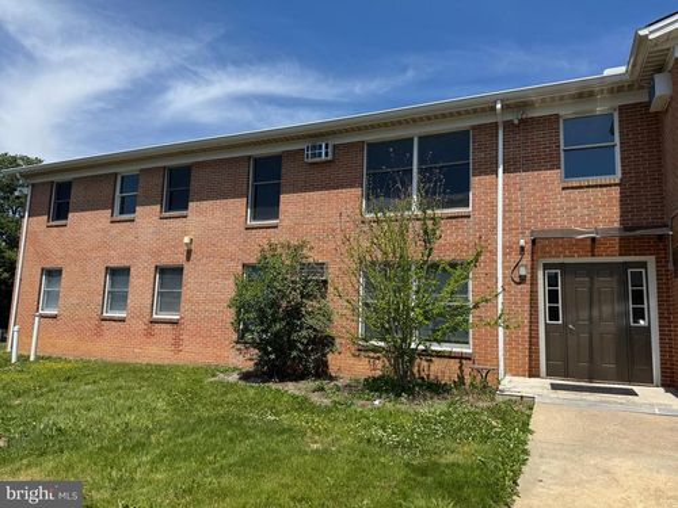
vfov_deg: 56.8
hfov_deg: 71.6
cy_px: 254
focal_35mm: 24
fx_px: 470
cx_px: 339
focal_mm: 6.76
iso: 80
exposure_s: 1/4608
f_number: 1.78
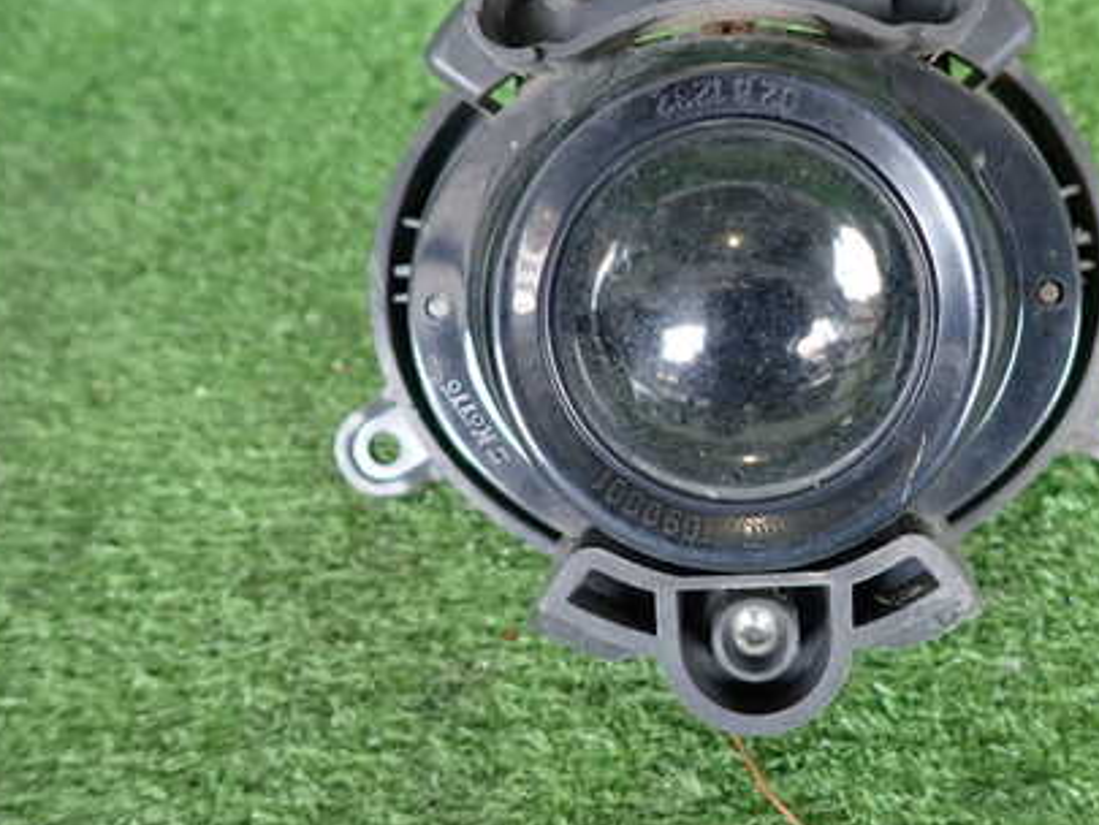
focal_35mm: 37
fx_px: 1175
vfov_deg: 38.5
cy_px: 318
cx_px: 733
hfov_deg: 49.3
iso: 200
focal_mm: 4.5
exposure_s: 1/80
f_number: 2
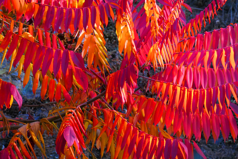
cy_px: 80
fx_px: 2380
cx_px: 119
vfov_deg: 3.8
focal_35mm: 360
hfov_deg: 5.7
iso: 640
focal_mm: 132
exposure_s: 1/125
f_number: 7.1
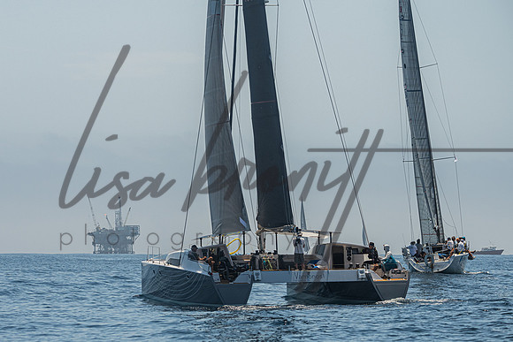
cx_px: 162
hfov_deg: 9.3
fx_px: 3140
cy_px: 184
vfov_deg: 6.2
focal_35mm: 220
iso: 400
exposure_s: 1/3200
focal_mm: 160
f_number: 7.1
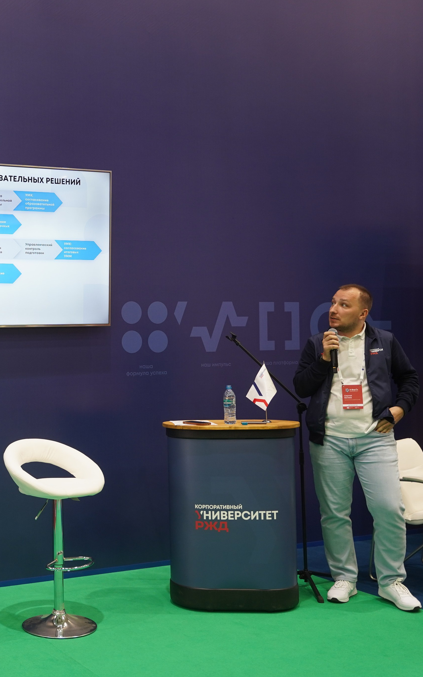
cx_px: -18
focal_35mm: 47
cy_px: 338
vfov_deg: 43.0
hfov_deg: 26.0
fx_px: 860
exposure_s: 1/125
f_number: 2.8
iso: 640
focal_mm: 30.4
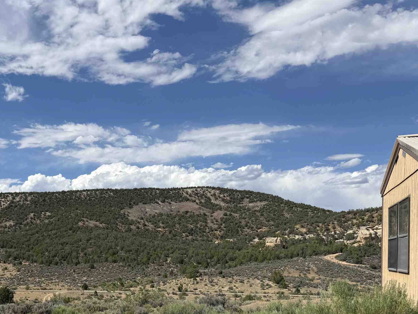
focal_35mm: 42
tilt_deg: +0.9
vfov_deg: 32.9
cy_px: 274
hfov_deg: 43.1
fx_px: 507
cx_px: 95
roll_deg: +0.3
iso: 80
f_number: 1.78
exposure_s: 1/6711
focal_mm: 6.76
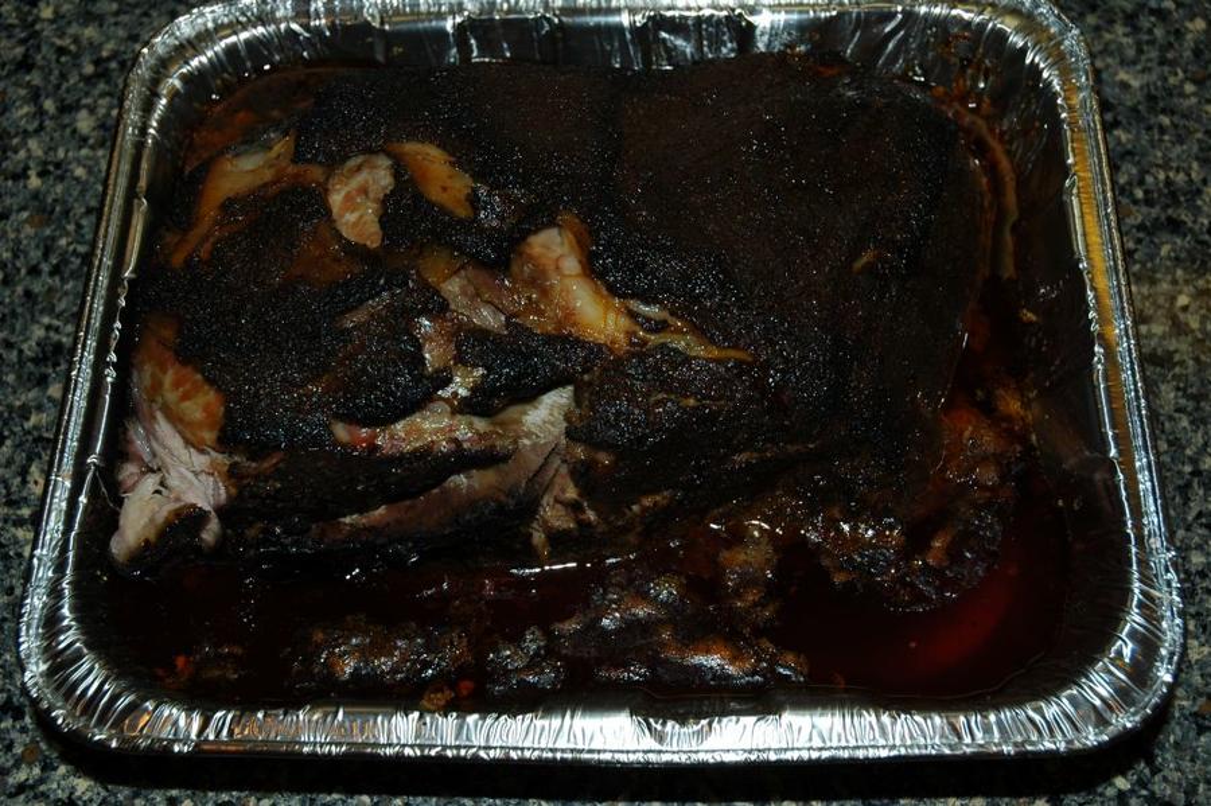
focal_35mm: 51
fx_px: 1715
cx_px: 606
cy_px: 403
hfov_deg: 38.9
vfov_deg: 26.5
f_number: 5.6
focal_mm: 34
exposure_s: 1/125
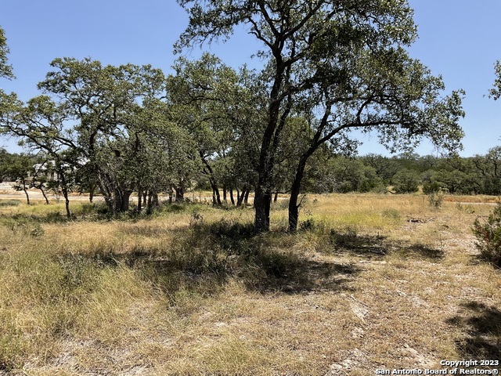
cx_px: 250
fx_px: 420
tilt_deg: -0.2
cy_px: 188
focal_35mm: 29
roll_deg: -2.2
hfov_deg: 61.7
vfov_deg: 48.2
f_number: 1.8
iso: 16
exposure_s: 1/1279
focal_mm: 3
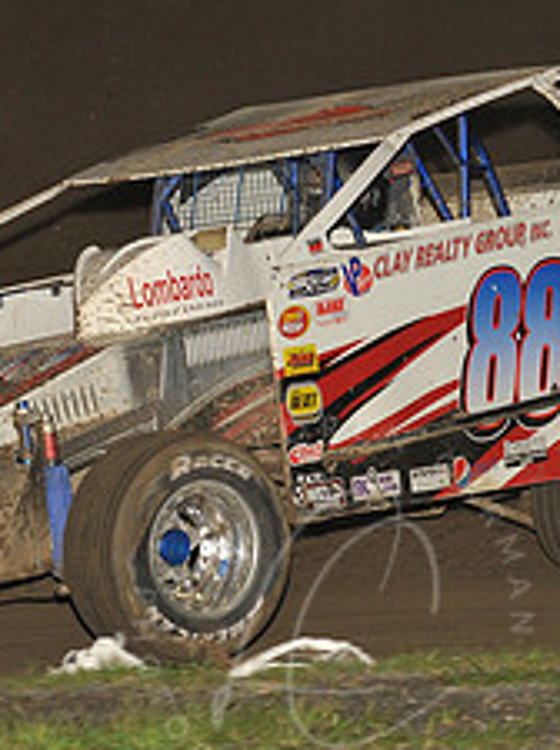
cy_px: 310
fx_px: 6014
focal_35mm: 278
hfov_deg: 5.3
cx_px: 330
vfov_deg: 7.1
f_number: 7.1
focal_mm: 112
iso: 1000
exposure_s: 1/320
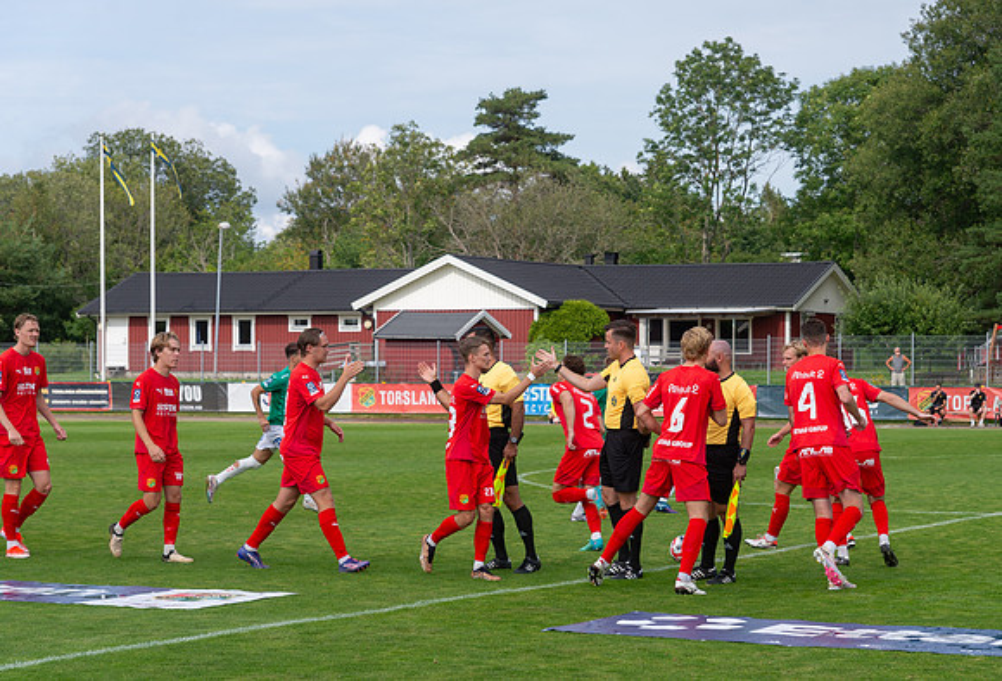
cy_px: 430
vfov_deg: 15.0
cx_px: 644
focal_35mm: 92
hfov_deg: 21.9
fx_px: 2577
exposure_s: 1/400
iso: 125
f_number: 5
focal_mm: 70
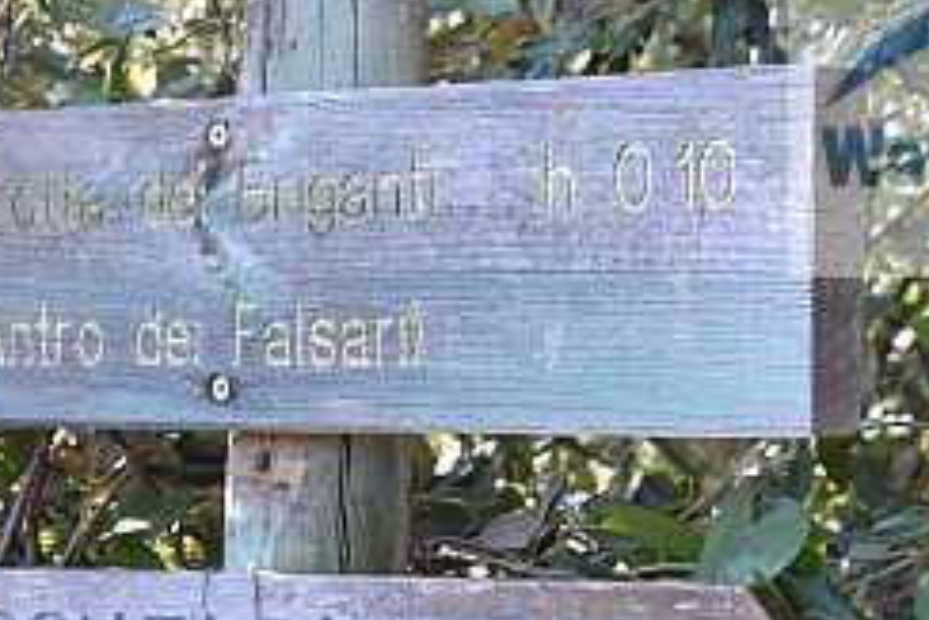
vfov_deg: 9.1
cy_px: 517
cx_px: 369
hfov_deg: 13.6
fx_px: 3899
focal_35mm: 151
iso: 900
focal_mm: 48
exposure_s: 1/80
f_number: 10
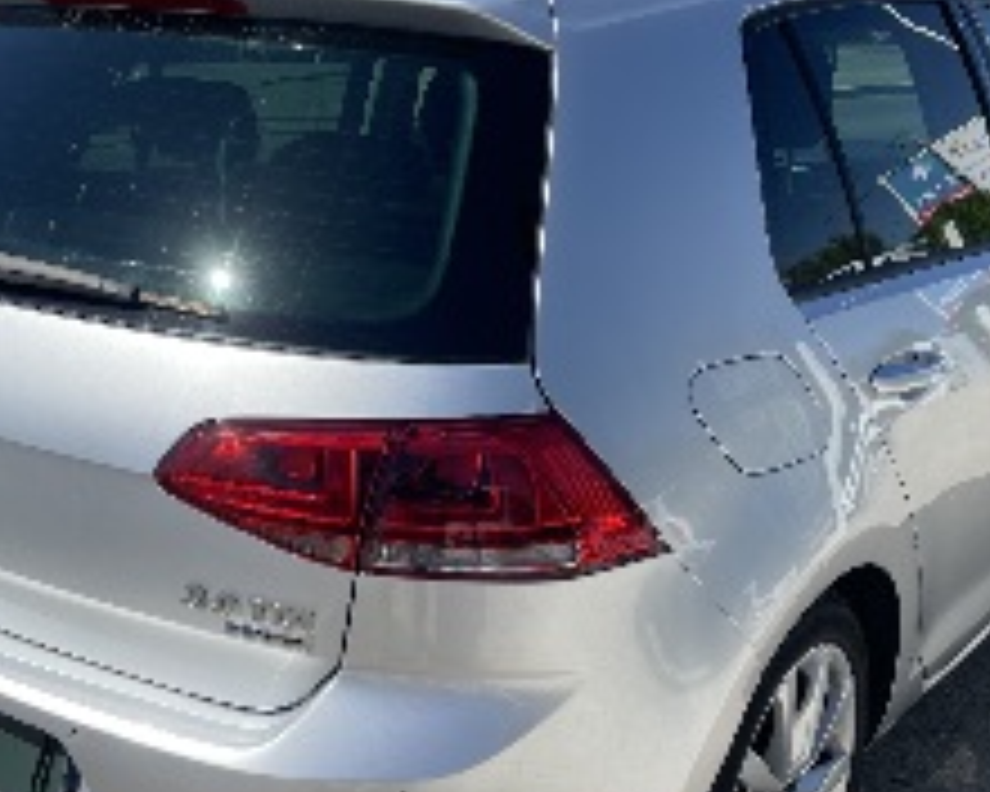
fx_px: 1406
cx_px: 428
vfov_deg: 31.1
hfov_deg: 38.7
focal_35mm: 48
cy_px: 554
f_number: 1.6
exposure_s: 1/4000
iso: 32
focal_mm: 4.2
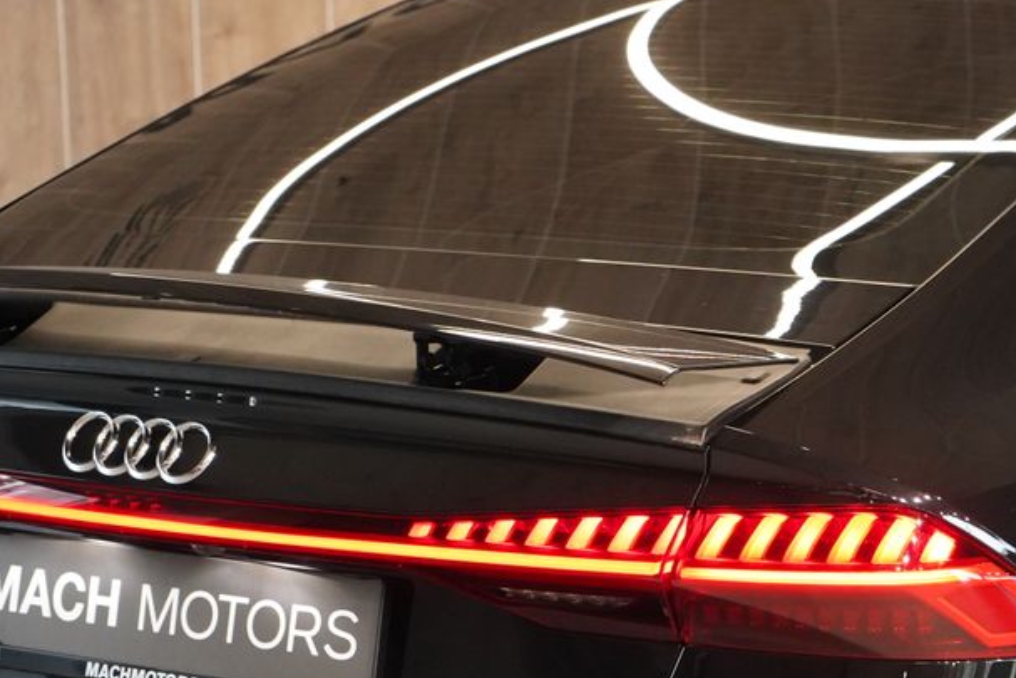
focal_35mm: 118
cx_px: 763
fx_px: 3331
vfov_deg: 11.6
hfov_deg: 17.2
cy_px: 545
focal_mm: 70
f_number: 5.6
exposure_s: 1/160
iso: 10000
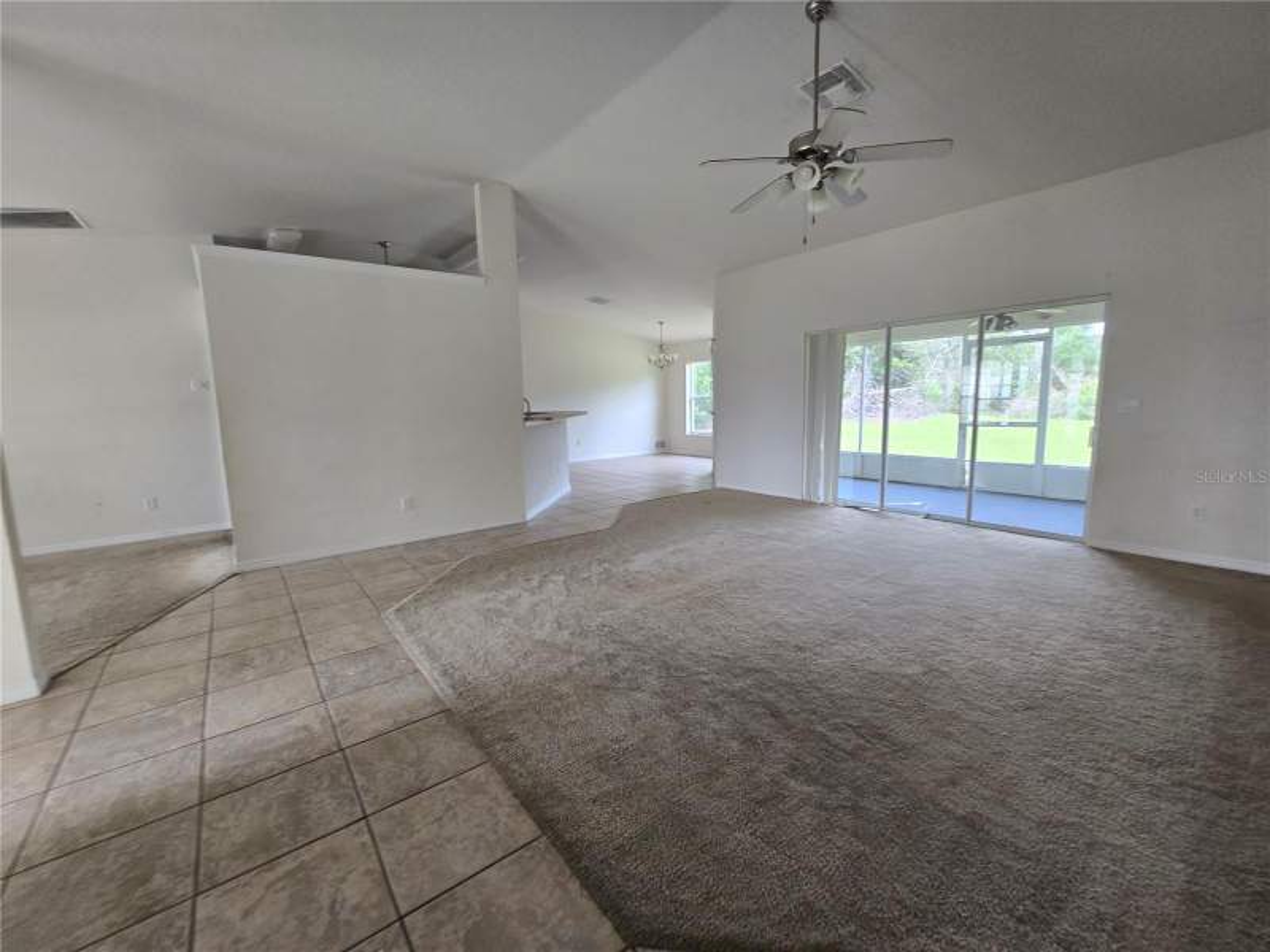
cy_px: 476
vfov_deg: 89.9
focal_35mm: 13
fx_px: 477
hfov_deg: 106.2
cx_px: 635
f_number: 2.2
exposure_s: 1/60
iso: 100
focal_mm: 2.2
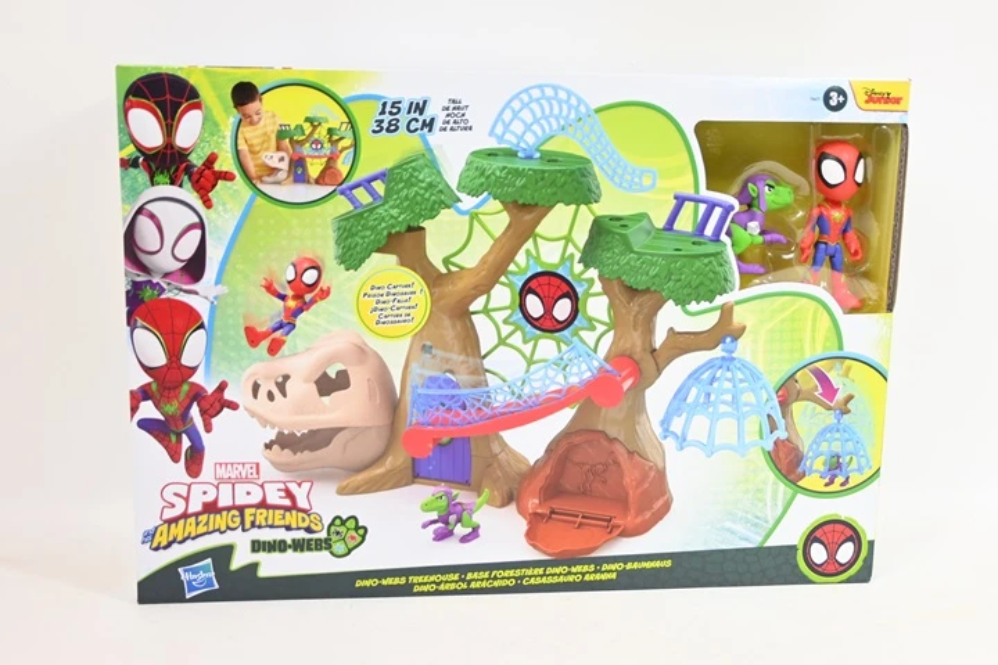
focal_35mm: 41
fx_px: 1143
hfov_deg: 47.2
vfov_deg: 32.4
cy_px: 332
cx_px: 499
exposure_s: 1/125
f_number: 4.5
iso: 640
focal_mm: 27.5
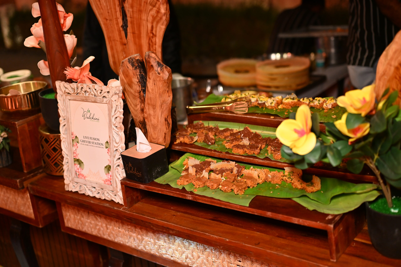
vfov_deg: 27.0
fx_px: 557
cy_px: 134
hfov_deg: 39.6
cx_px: 200
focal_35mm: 50
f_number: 2.2
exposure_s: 1/500
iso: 1250
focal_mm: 50
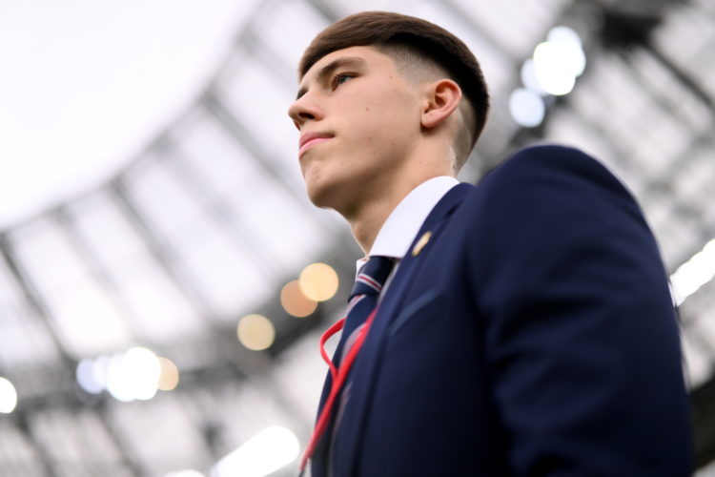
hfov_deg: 39.6
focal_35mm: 50
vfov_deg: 27.0
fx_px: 993
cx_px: 358
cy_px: 238
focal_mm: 50
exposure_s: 1/10000
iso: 1000
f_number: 1.2
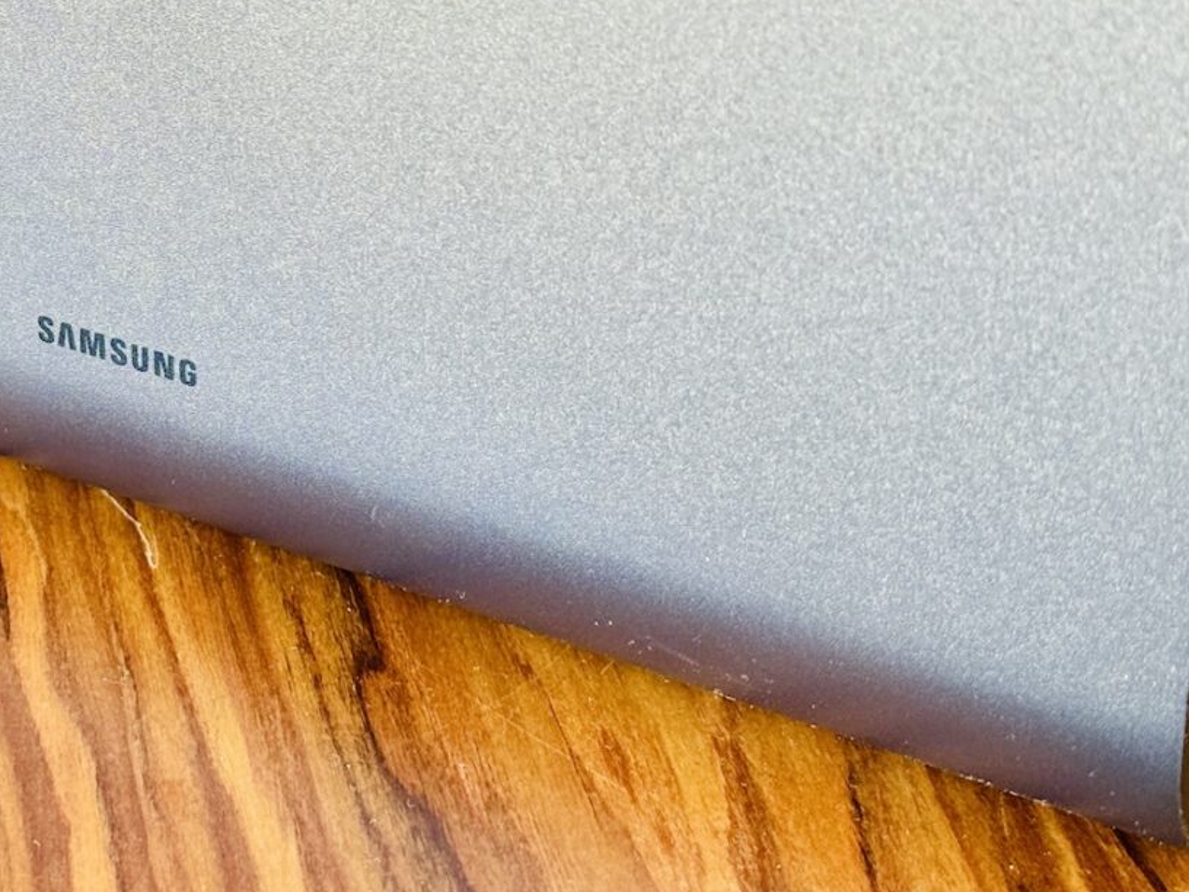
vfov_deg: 18.3
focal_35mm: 80
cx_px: 293
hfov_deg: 24.1
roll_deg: +1.2
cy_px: 192
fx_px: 2748
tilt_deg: -25.2
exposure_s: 1/50
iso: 160
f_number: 1.78
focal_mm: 6.76
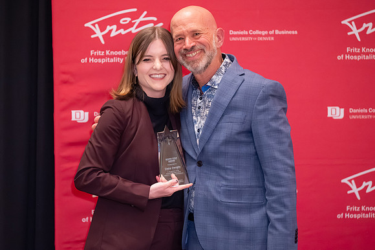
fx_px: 1852
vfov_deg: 7.7
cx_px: 171
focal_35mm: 178
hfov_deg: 11.6
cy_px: 135
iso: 8000
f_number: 2.8
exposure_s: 1/125
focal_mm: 155
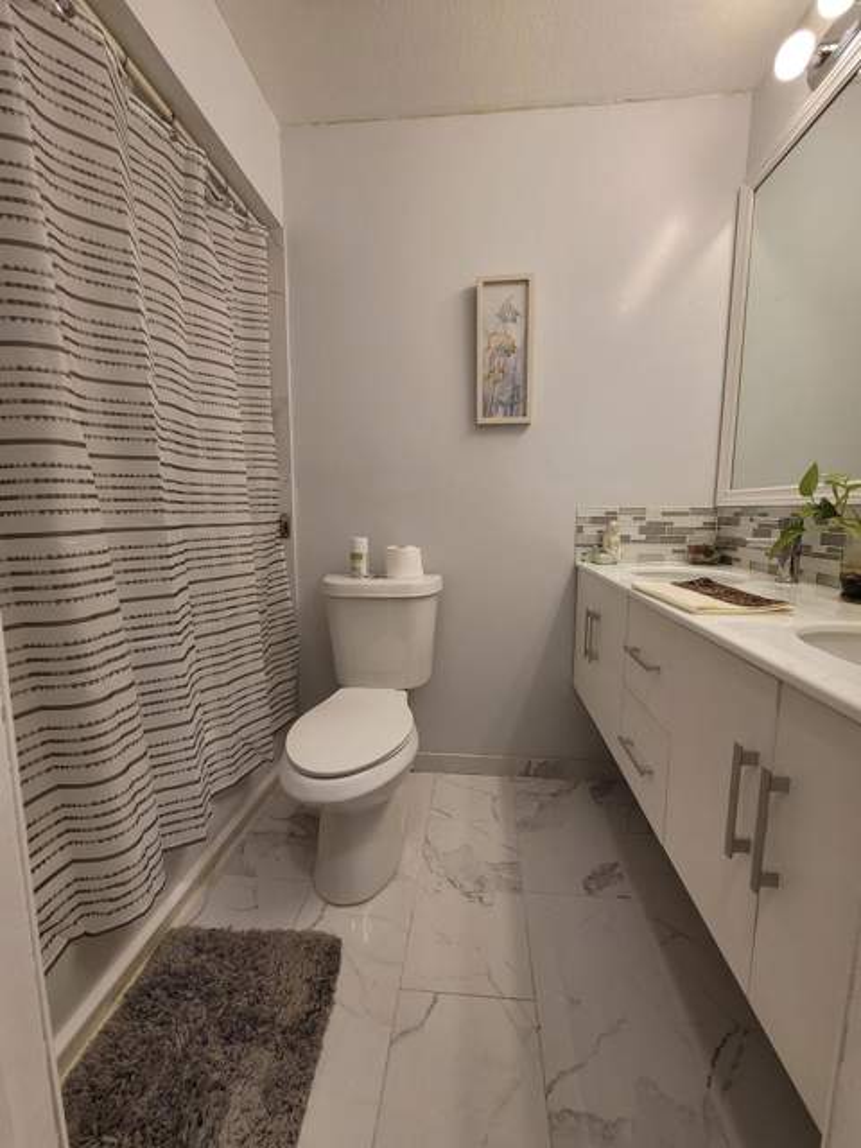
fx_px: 431
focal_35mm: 13
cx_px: 430
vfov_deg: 106.2
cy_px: 574
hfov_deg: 89.9
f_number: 2.2
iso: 100
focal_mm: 2.2
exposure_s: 1/60
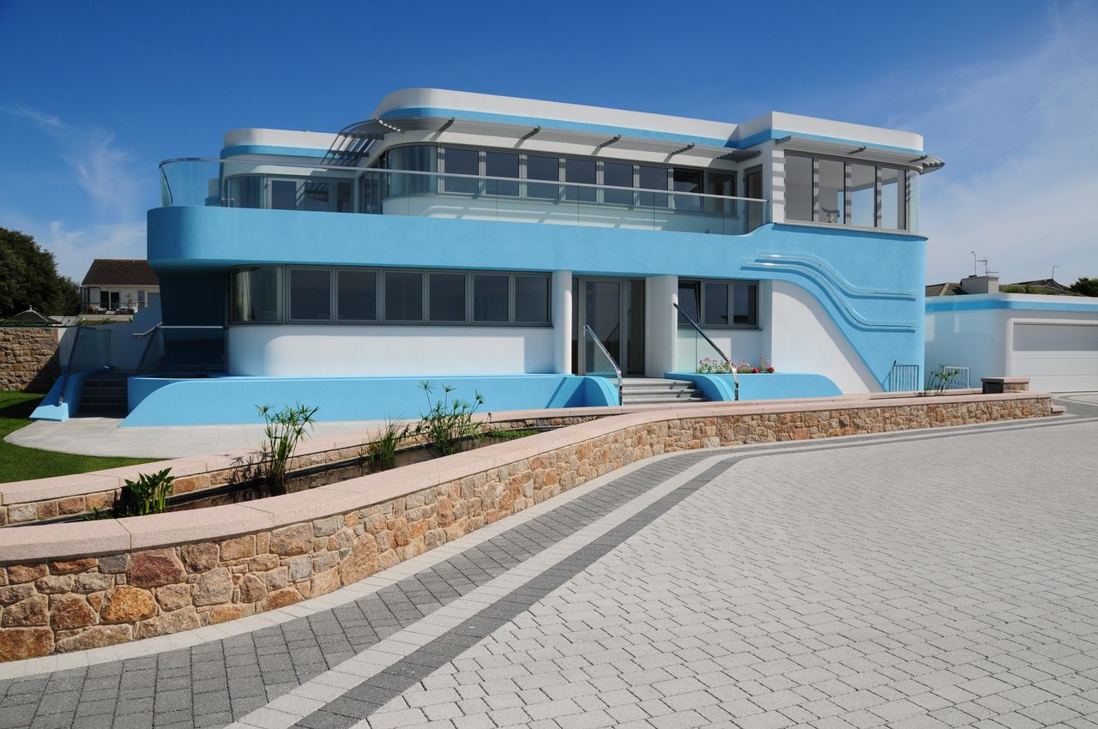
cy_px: 364
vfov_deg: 47.8
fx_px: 822
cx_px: 549
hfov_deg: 67.4
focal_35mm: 27
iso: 200
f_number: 7.1
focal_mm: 18
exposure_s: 1/1000
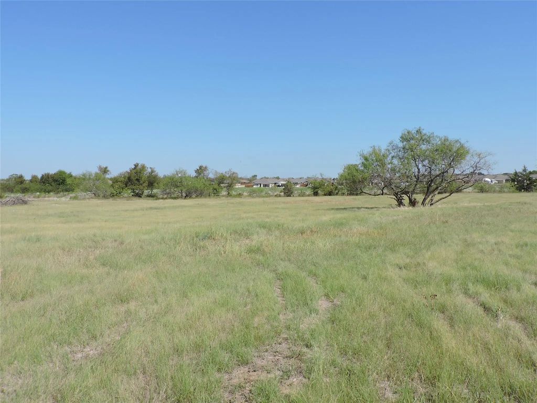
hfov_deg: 63.4
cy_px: 202
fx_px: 434
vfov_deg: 49.7
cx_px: 268
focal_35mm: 28
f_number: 3.4
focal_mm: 5
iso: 100
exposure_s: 1/1250
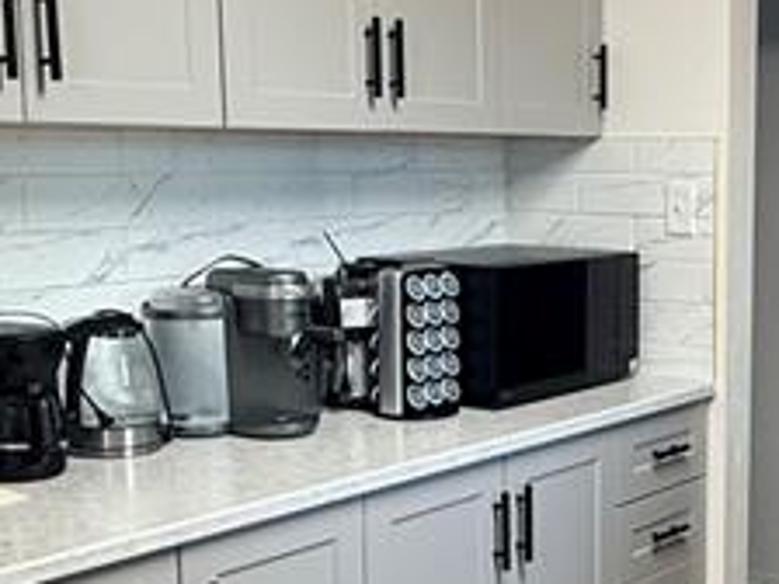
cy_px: 351
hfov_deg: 29.0
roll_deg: -0.5
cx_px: 713
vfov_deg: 22.9
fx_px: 1440
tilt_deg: -7.2
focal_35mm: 64
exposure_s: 1/60
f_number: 2.2
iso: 200
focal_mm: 2.22
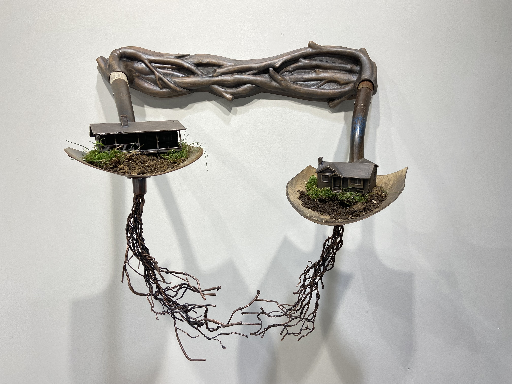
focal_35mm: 26
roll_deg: +1.3
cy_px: 192
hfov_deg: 67.3
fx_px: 385
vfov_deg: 53.1
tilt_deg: -14.0
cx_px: 256
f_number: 1.8
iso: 50
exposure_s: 1/120
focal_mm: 4.25
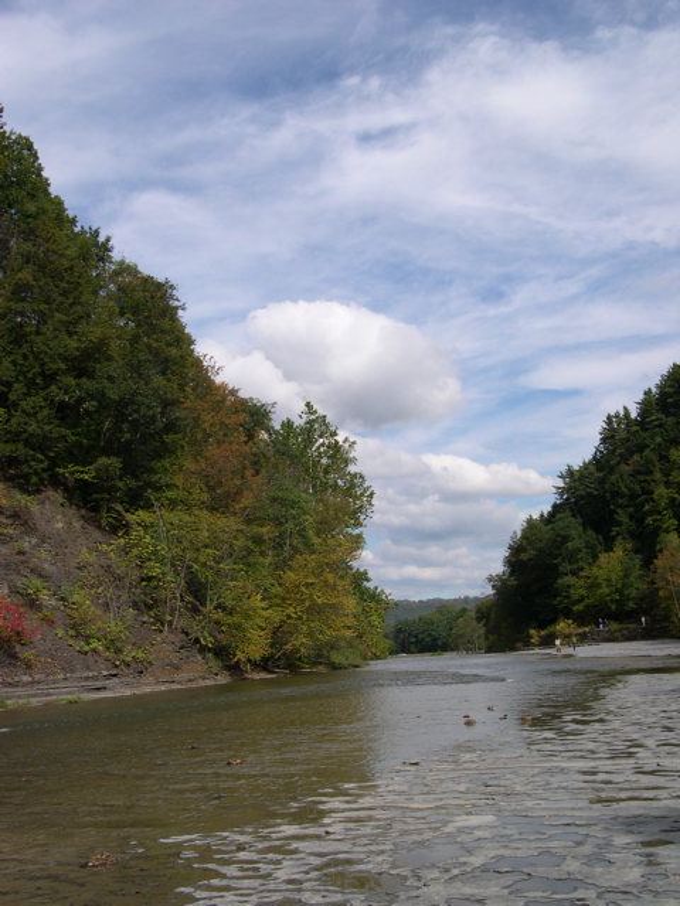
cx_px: 340
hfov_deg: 37.7
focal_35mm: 38
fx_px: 995
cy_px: 453
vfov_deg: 49.0
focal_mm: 8
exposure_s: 1/225
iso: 100
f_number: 7.6
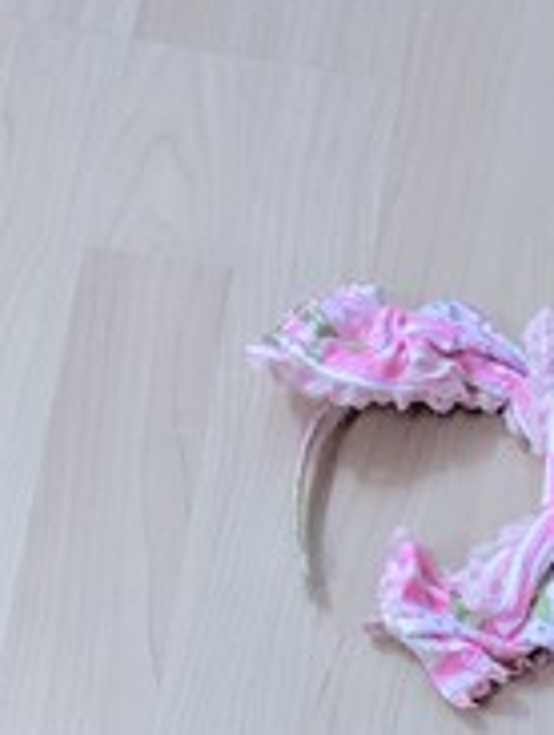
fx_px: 2020
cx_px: 731
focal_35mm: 95
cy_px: 1243
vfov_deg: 17.5
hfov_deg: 14.9
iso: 462
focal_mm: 4.44
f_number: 1.8
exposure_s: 1/120
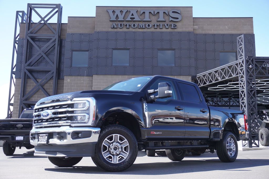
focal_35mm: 40
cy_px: 90
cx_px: 134
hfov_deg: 47.9
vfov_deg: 33.1
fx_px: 303
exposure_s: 1/125
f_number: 6.3
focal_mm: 27
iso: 100
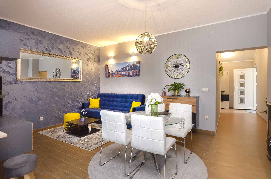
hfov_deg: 85.5
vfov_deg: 63.0
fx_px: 146
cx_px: 136
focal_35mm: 20
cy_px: 90
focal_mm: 13
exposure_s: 1/60
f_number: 4.5
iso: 1400
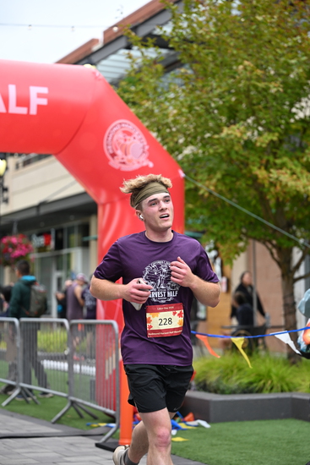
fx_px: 1084
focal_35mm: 84
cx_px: 155
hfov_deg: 16.3
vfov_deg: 24.2
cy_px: 232
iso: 640
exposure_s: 1/2000
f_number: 2.8
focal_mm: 84
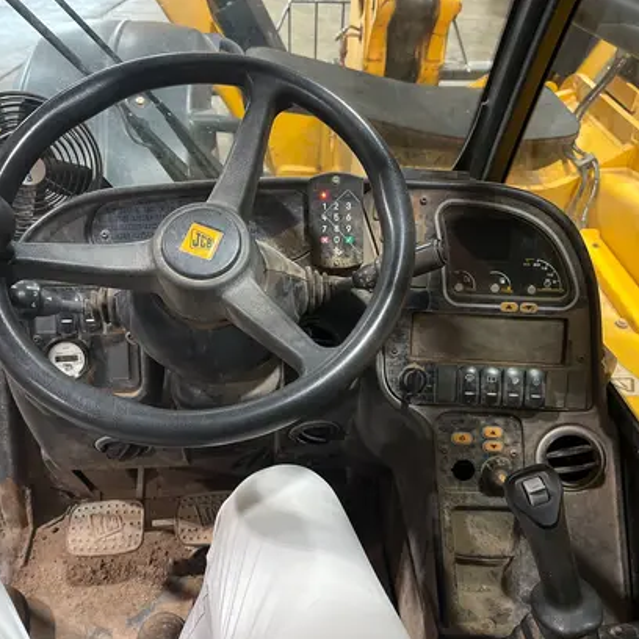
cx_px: 330
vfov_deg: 52.5
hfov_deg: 52.5
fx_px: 647
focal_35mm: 31
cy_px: 319
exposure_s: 1/43
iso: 500
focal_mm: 5.1
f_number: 1.6
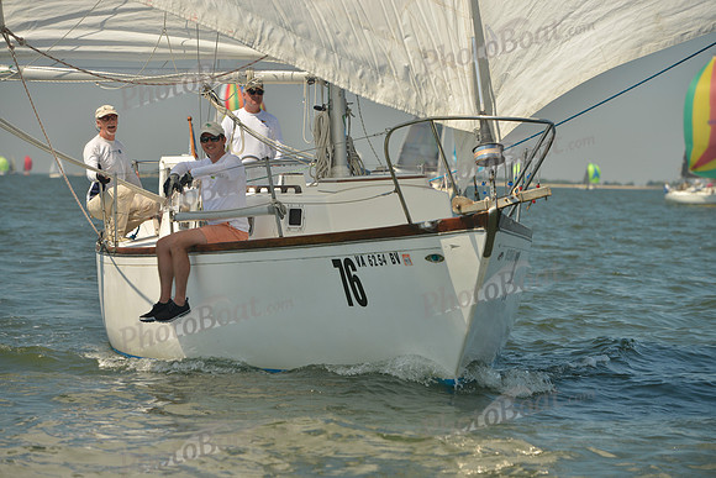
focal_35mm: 140
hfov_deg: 14.7
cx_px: 358
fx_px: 2785
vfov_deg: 9.8
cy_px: 239
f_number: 6.3
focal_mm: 140
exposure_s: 1/800
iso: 200
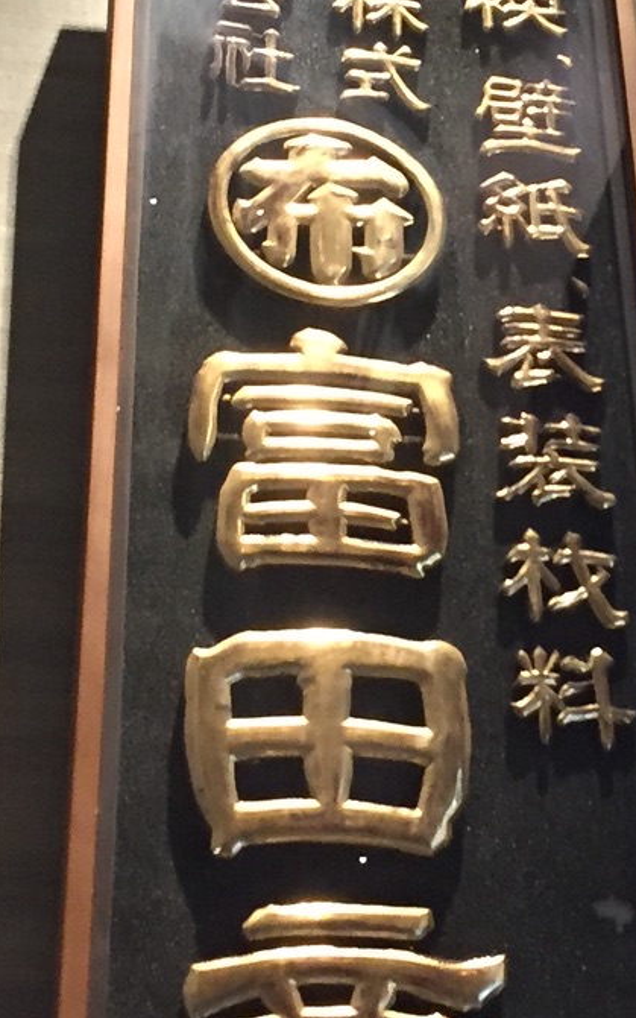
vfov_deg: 21.9
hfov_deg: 13.7
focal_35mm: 94
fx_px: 2606
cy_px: 240
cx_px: 650
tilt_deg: +36.5
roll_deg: +9.0
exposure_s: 1/17
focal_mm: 4.15
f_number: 2.2
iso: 250
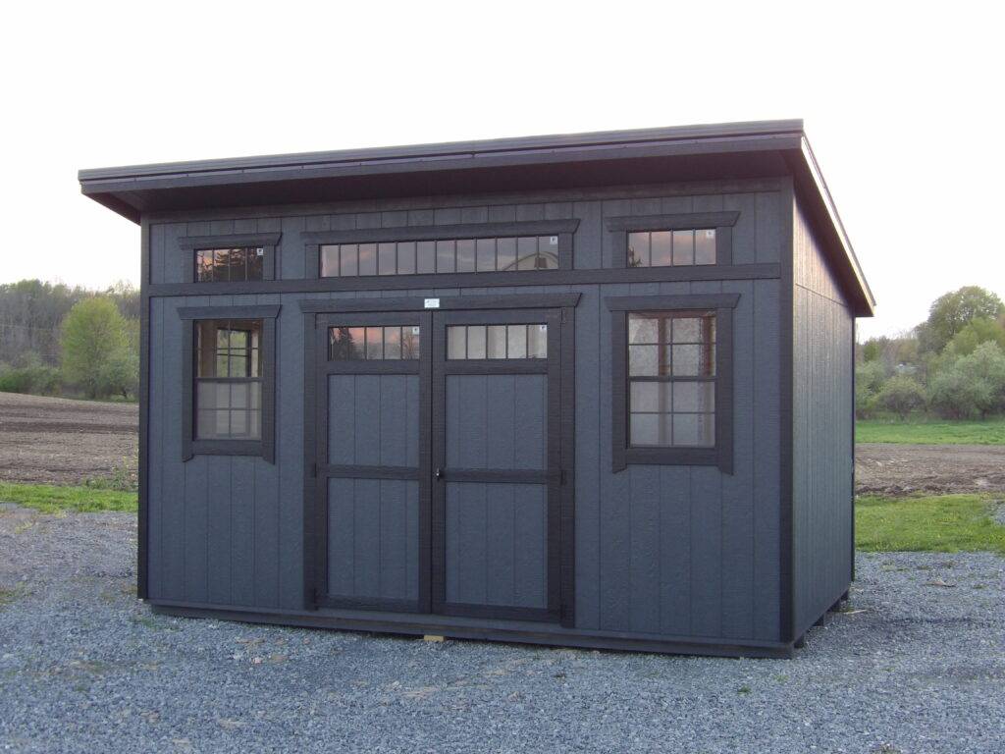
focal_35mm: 46
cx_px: 502
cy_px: 377
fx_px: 1336
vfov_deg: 31.5
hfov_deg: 41.2
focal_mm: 8.2
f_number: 3.8
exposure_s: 1/22
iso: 200
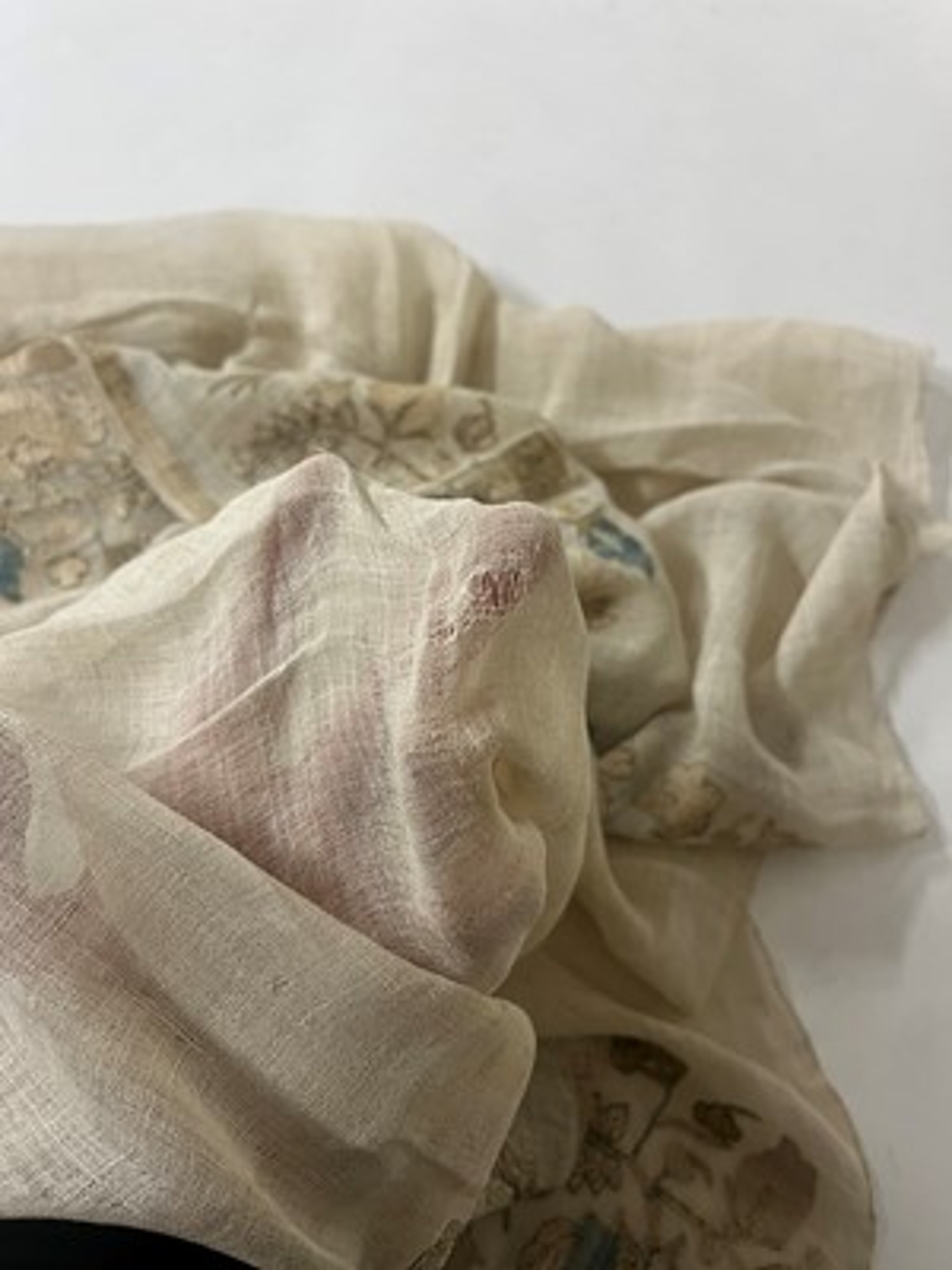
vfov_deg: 67.3
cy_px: 635
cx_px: 476
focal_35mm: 26
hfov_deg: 53.1
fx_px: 953
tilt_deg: -61.5
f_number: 1.6
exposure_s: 1/50
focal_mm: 5.1
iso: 125
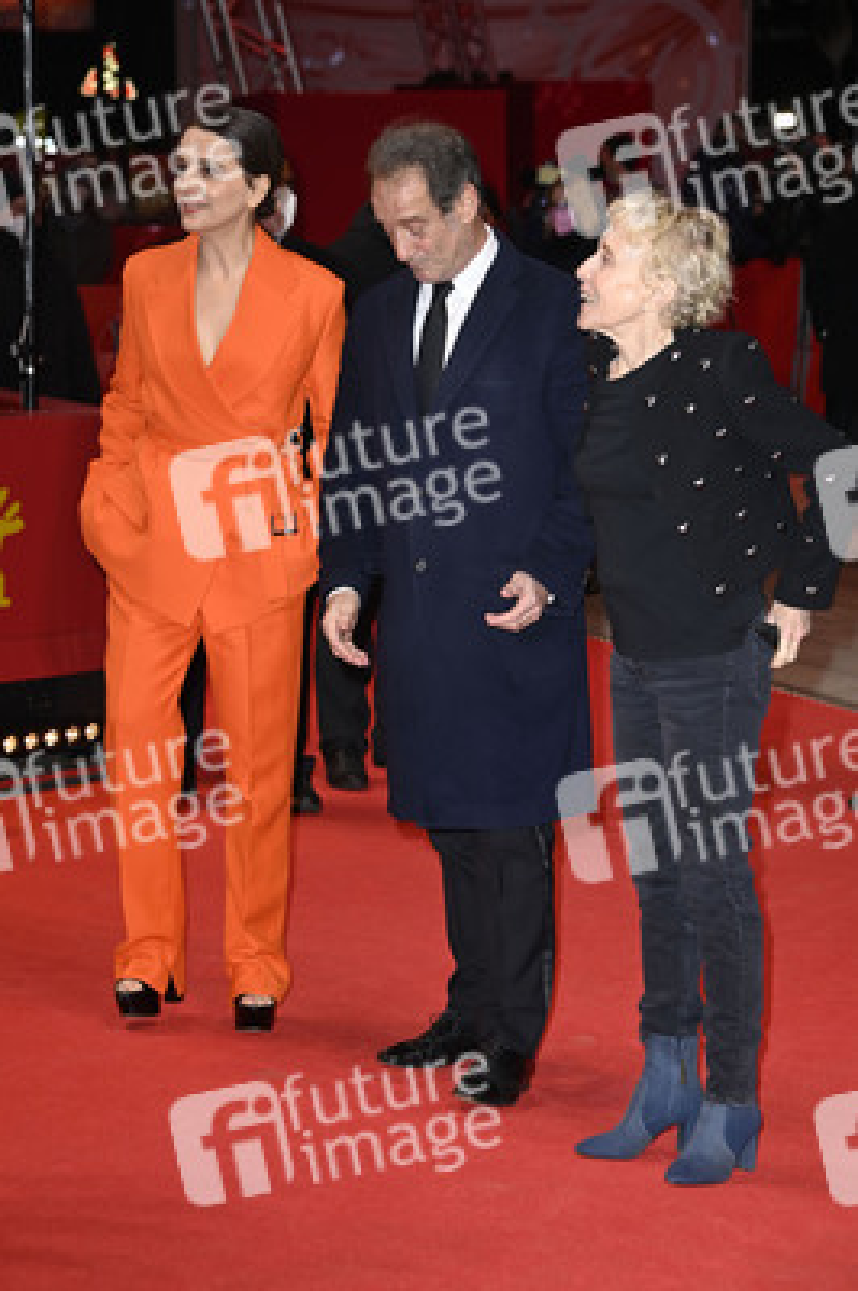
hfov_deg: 13.7
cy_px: 646
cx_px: 429
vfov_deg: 20.4
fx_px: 3581
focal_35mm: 100
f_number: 5.6
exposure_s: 1/250
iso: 800
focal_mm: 100
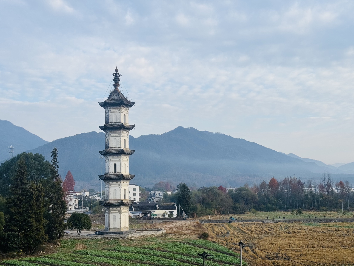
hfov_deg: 39.7
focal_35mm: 48
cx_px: 177
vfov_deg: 30.3
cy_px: 133
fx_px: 491
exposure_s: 1/1287
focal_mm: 6.76
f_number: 1.78
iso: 64
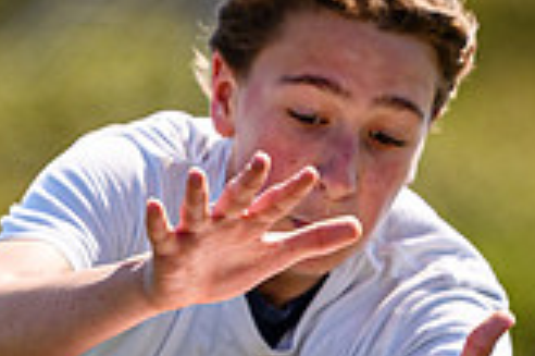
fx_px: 19419
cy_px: 351
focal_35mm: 1308
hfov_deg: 1.6
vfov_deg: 1.0
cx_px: 124
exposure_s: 1/1600
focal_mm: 200
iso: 100
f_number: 3.2
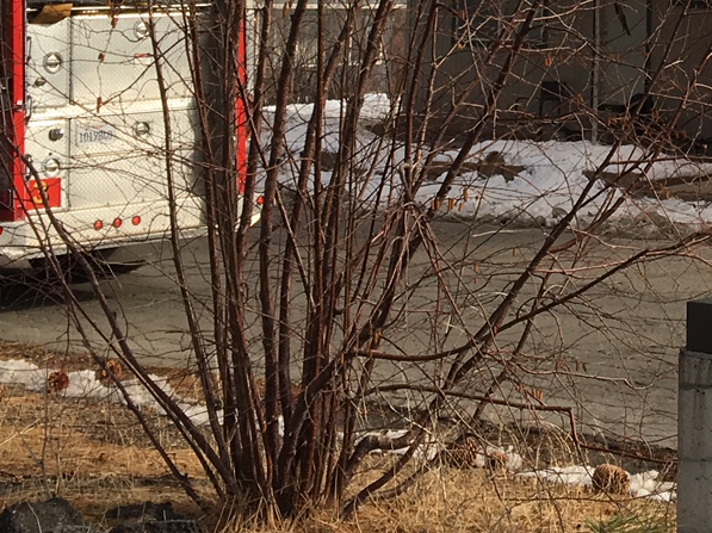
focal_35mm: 98
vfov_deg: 14.3
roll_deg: -1.8
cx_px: 822
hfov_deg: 19.1
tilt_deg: +6.5
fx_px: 2015
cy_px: -211
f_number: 2.2
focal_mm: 4.15
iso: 25
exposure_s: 1/625
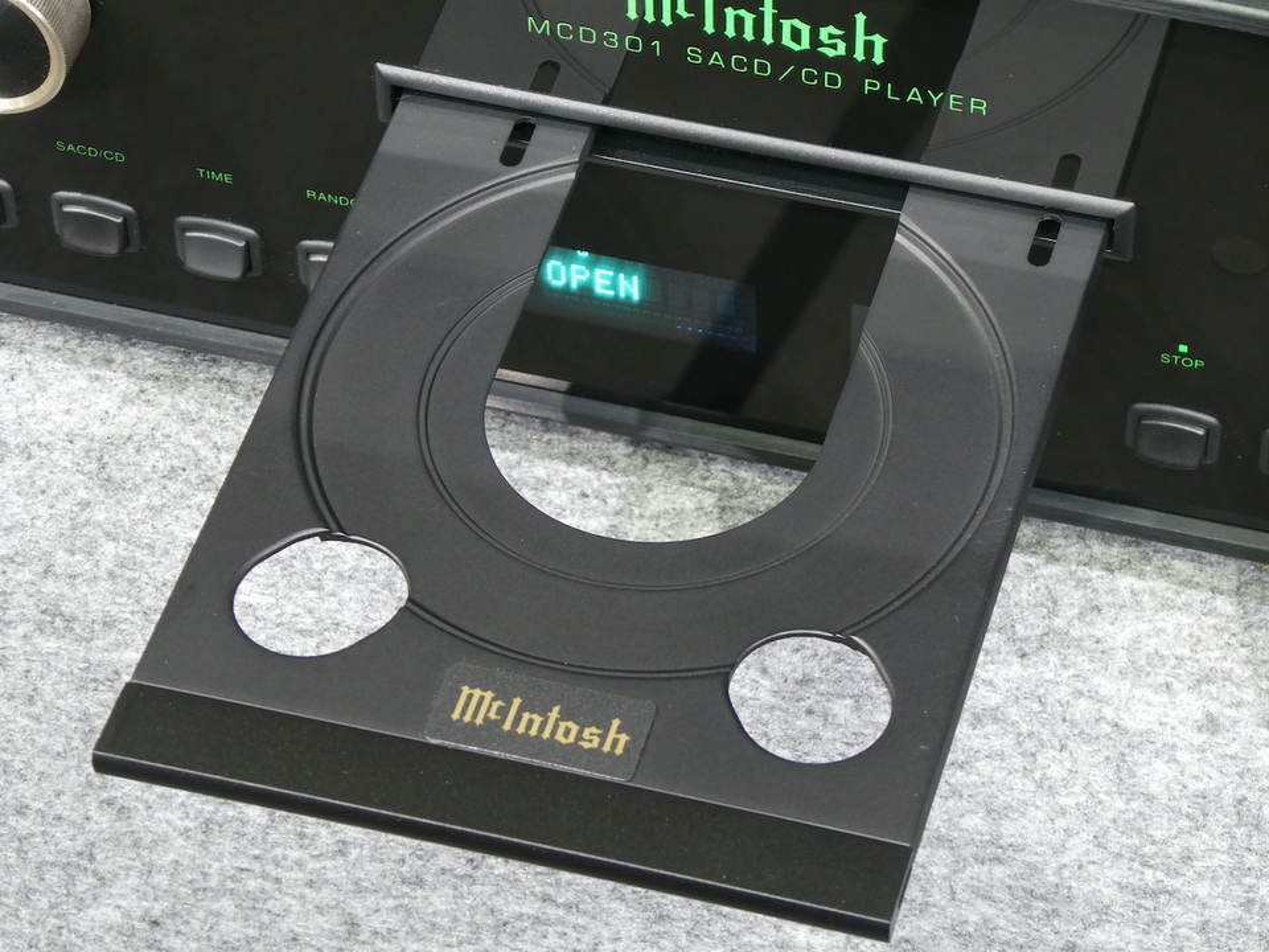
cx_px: 634
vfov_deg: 11.0
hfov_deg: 14.6
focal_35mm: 135
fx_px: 4949
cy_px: 476
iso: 200
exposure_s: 1/2
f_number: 5.3
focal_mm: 24.2
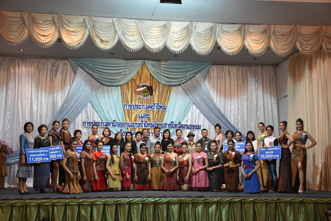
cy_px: 110
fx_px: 414
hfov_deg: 43.6
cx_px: 166
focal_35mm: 45
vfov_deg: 29.9
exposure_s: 1/60
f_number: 4
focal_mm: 30
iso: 1100
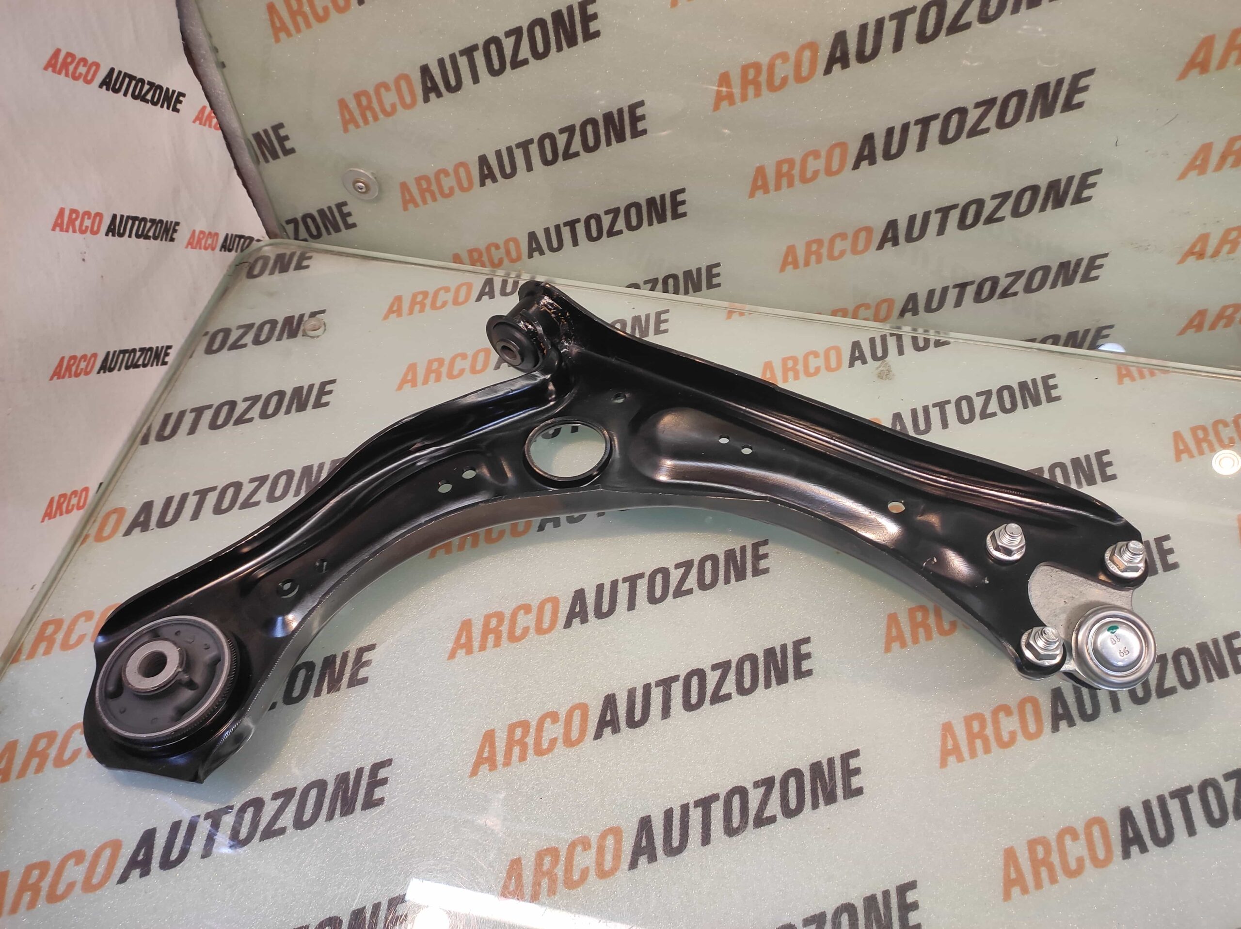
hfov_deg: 91.1
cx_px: 620
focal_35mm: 17
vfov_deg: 74.7
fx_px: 609
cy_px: 464
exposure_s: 1/33
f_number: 1.79
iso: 141
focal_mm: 4.74
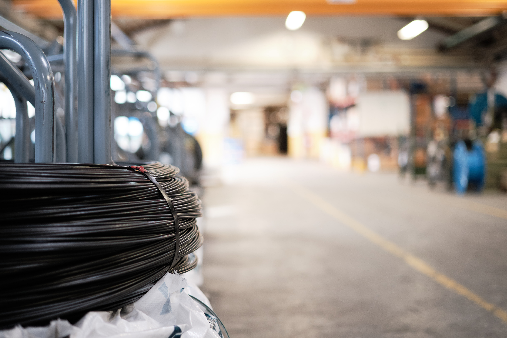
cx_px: 249
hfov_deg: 35.6
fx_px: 789
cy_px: 162
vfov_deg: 24.2
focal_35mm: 56
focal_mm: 33
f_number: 1.4
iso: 250
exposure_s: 1/125
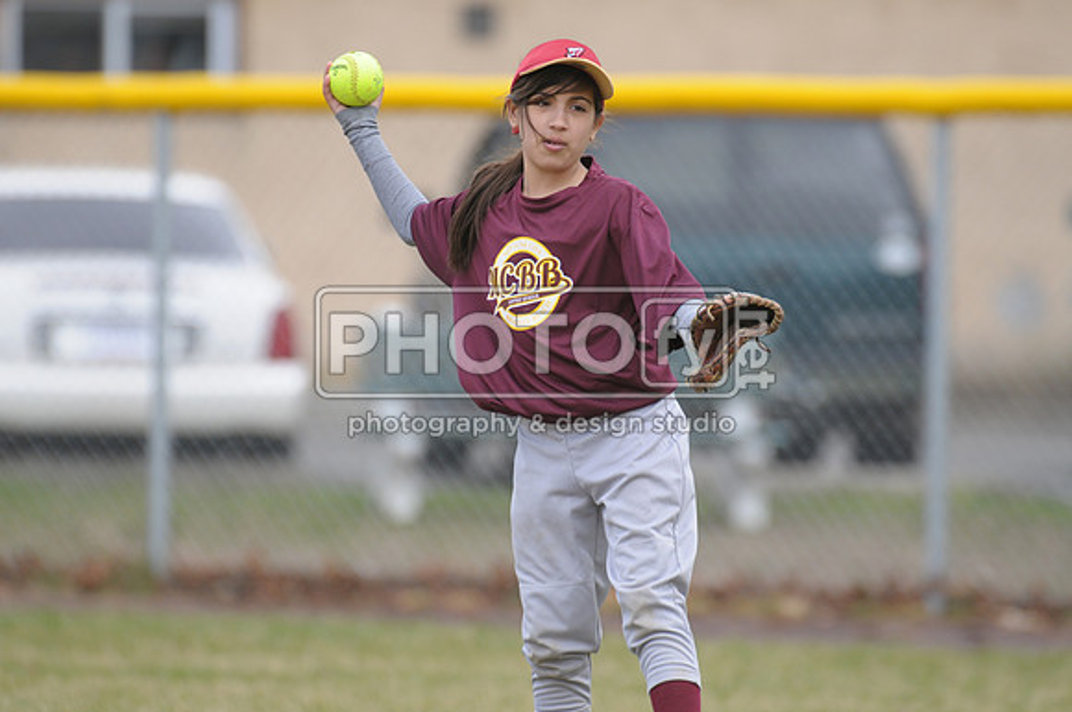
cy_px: 356
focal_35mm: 600
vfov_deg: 2.3
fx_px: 17842
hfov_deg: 3.4
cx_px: 536
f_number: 4.5
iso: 400
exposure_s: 1/800
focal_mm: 400
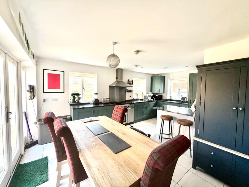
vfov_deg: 85.7
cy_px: 94
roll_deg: -0.7
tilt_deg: -2.2
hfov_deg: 102.1
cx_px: 124
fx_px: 101
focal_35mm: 14
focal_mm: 2.22
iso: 160
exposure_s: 1/99
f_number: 2.2
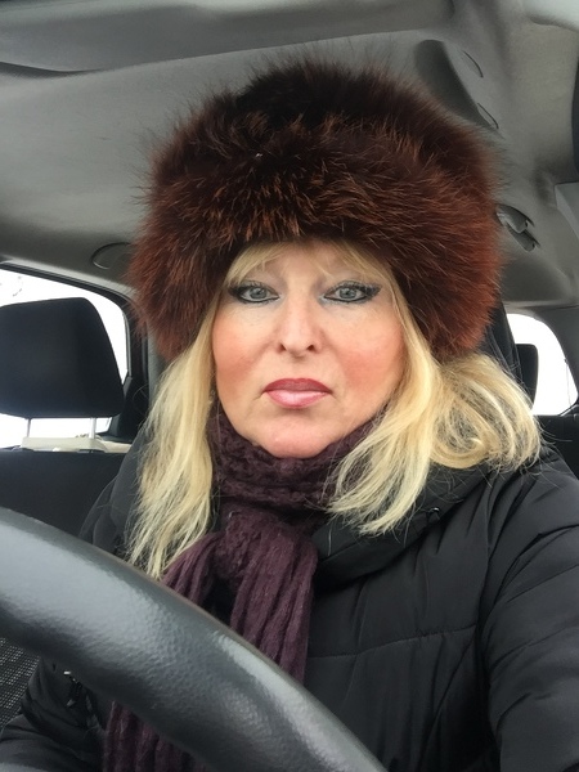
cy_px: 386
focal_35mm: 31
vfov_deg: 58.4
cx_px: 290
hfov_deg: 45.4
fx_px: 691
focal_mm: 2.65
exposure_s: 1/33
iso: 40
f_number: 2.2
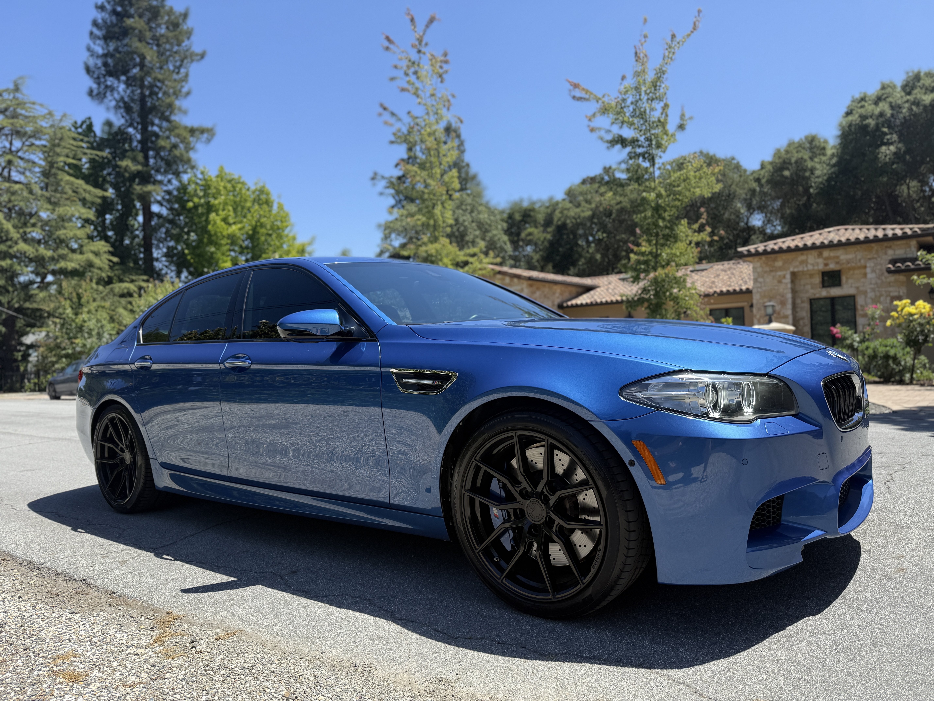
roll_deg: +1.3
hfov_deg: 71.6
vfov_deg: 56.8
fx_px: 648
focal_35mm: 24
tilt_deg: -0.3
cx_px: 467
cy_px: 350
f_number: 1.78
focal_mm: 6.76
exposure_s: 1/2370
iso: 80
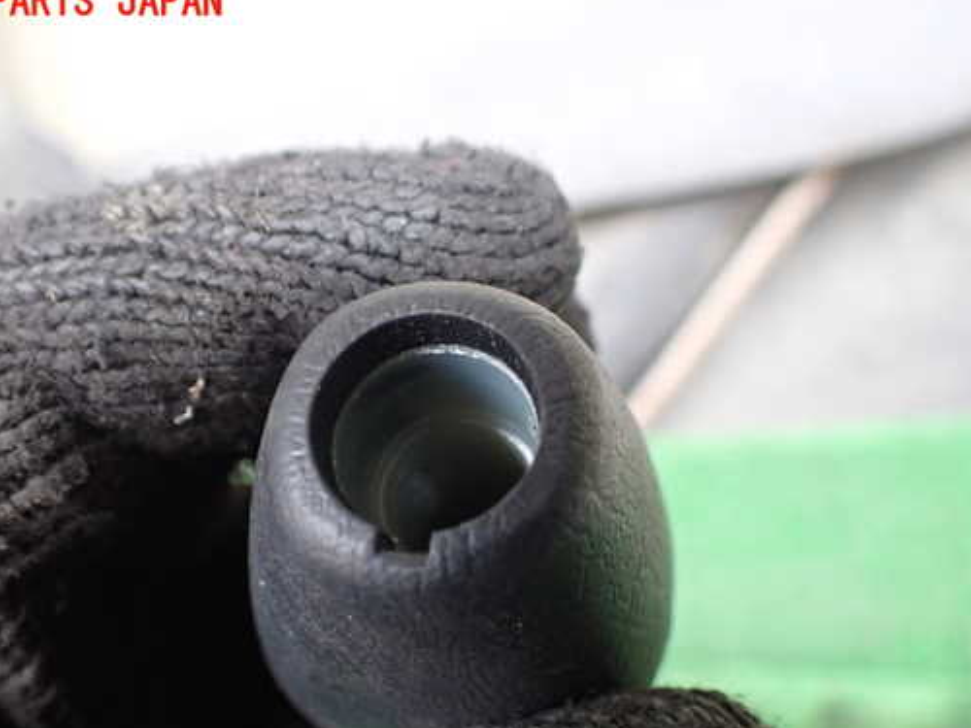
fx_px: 1010
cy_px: 415
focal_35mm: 36
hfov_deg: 51.3
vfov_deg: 39.6
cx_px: 452
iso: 320
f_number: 2.3
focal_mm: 5.4
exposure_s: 1/125
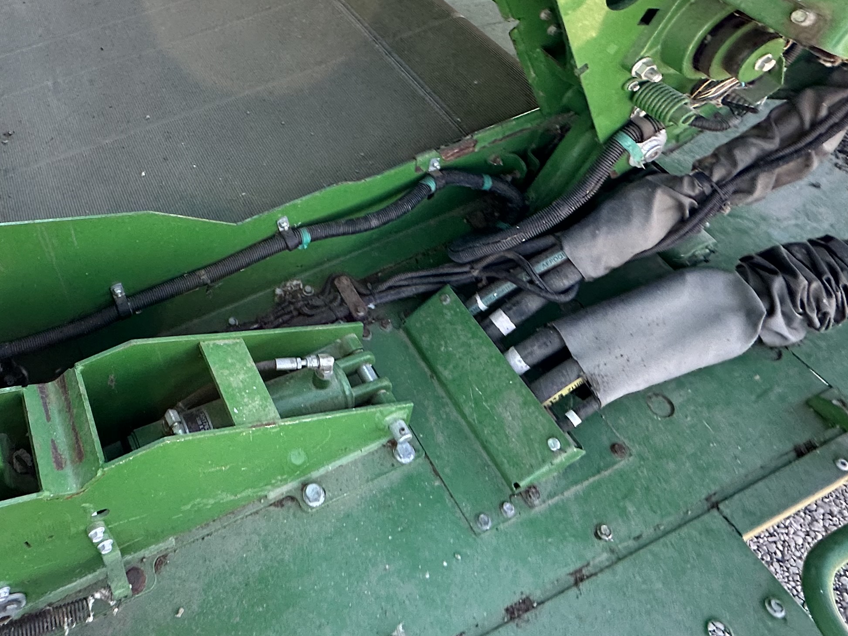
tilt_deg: -43.7
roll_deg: +6.1
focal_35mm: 29
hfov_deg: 57.7
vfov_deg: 44.7
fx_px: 711
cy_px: 86
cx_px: 188
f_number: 2.2
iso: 40
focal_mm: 2.22
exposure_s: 1/123
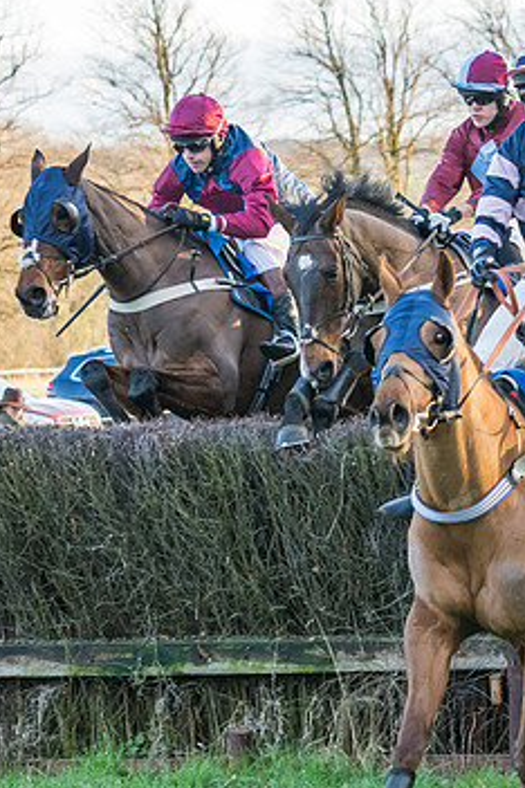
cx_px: 554
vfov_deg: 9.9
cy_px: 374
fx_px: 4550
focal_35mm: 208
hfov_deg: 6.6
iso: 800
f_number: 4
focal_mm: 70
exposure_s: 1/500
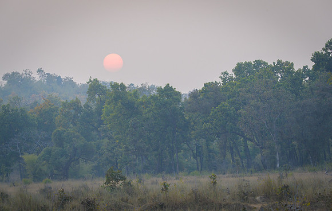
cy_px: 94
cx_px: 158
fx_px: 2035
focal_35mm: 224
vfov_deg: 5.9
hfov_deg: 9.3
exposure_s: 1/125
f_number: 9
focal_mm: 210
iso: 1250
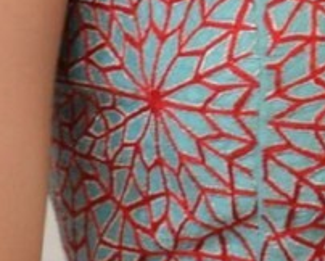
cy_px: -93
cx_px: 328
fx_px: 5247
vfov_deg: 2.8
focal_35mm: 545
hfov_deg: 3.5
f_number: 8
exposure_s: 1/125
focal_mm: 52
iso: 2000
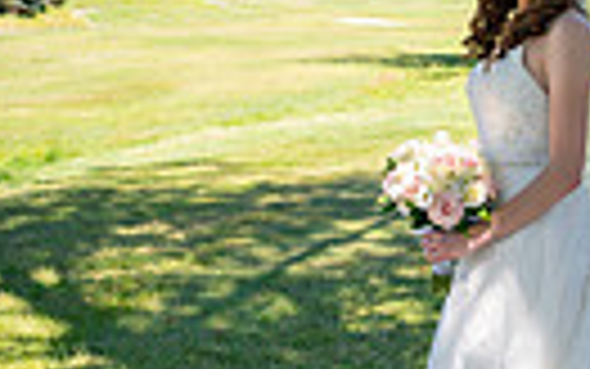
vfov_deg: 14.4
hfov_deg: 21.8
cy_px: 135
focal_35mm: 91
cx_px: 610
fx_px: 1464
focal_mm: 26
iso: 100
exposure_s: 1/800
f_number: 3.2
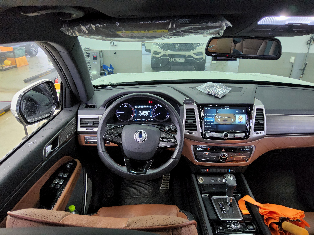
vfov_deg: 54.9
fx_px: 227
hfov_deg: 69.4
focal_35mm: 25
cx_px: 157
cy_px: 118
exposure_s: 1/120
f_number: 2
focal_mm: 3.08
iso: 640
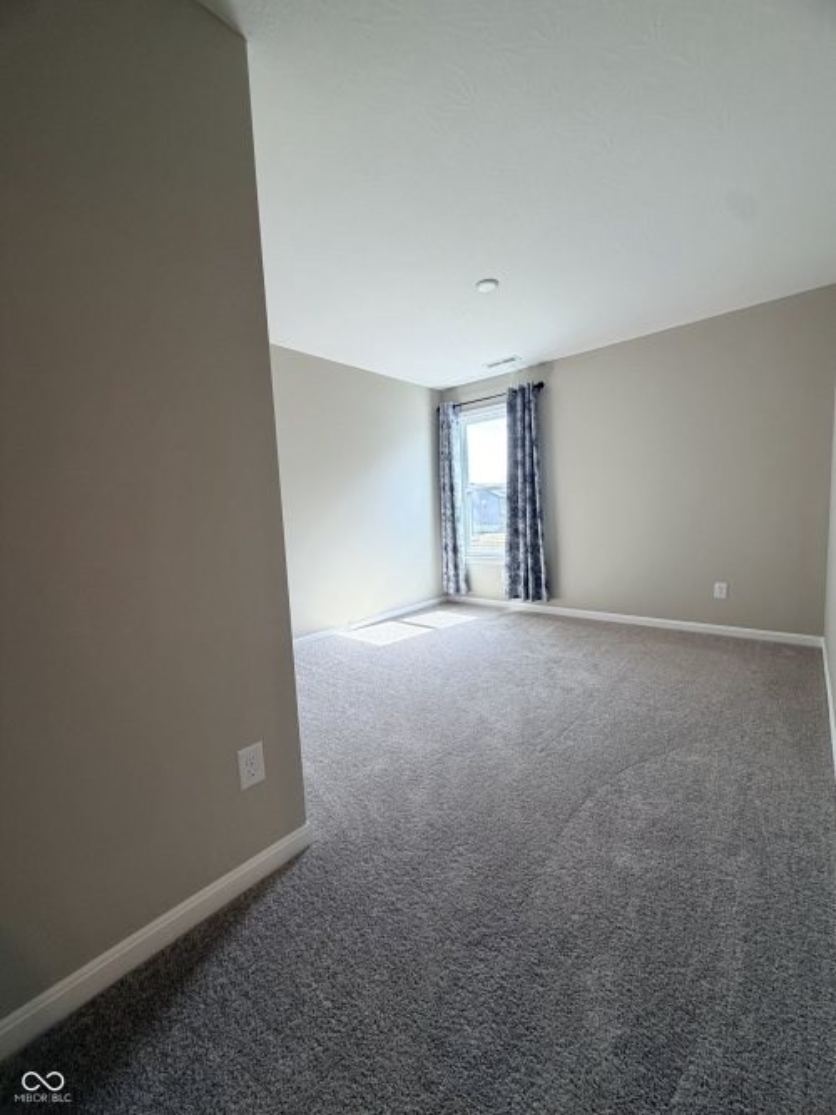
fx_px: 451
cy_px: 558
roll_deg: +2.8
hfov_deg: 85.7
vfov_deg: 102.1
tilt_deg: -5.6
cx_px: 418
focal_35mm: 14
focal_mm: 2.22
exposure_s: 1/120
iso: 100
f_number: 2.2
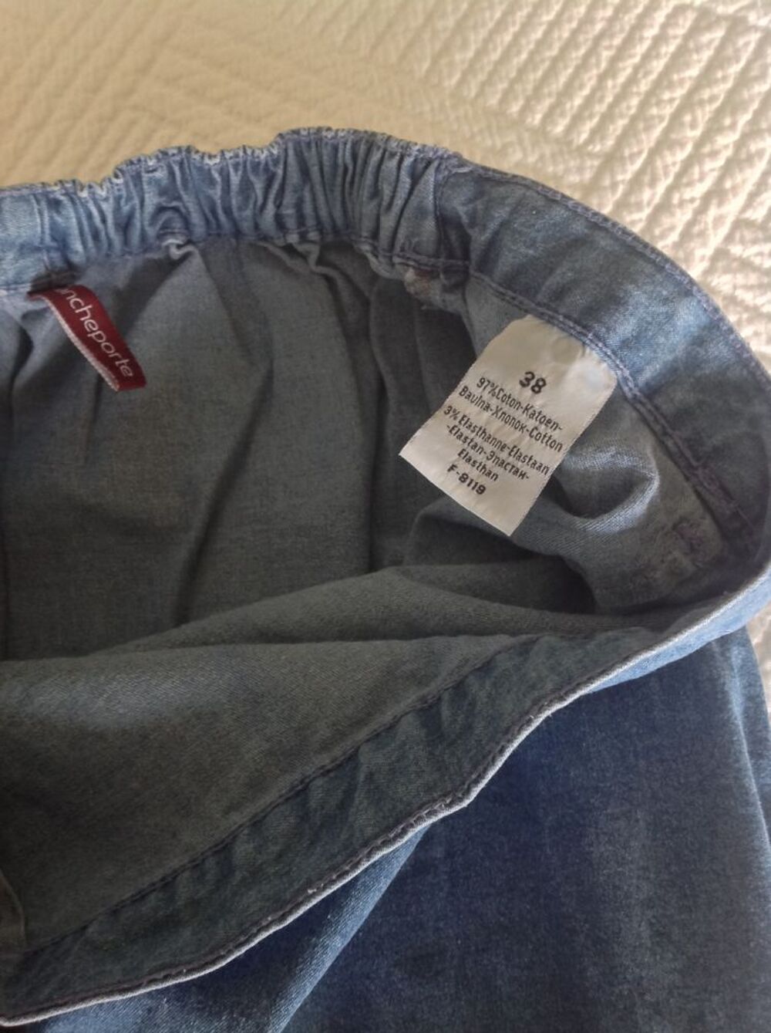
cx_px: 386
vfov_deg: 52.7
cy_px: 516
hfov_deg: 40.6
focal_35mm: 35
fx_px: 1042
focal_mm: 4.28
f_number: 2.4
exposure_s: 1/15
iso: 125
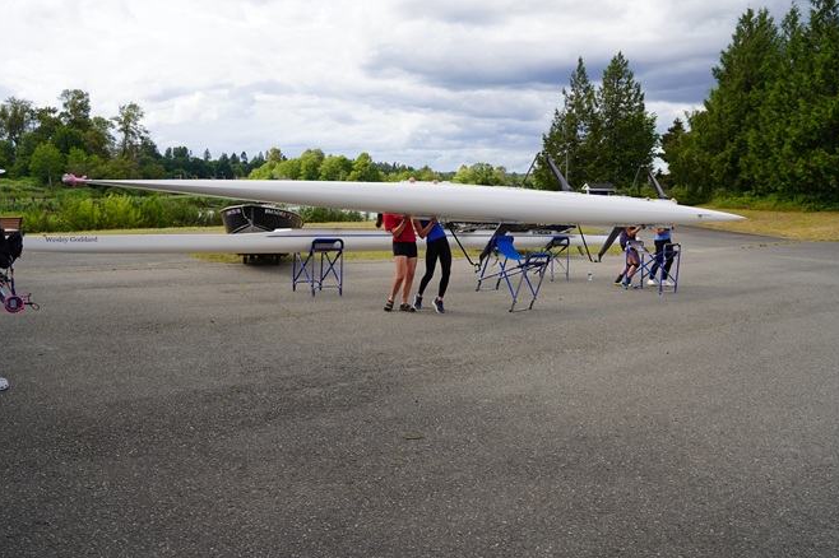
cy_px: 250
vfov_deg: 47.8
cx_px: 405
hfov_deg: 67.4
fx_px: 629
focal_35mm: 27
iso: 100
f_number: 5
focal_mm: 24
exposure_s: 1/500
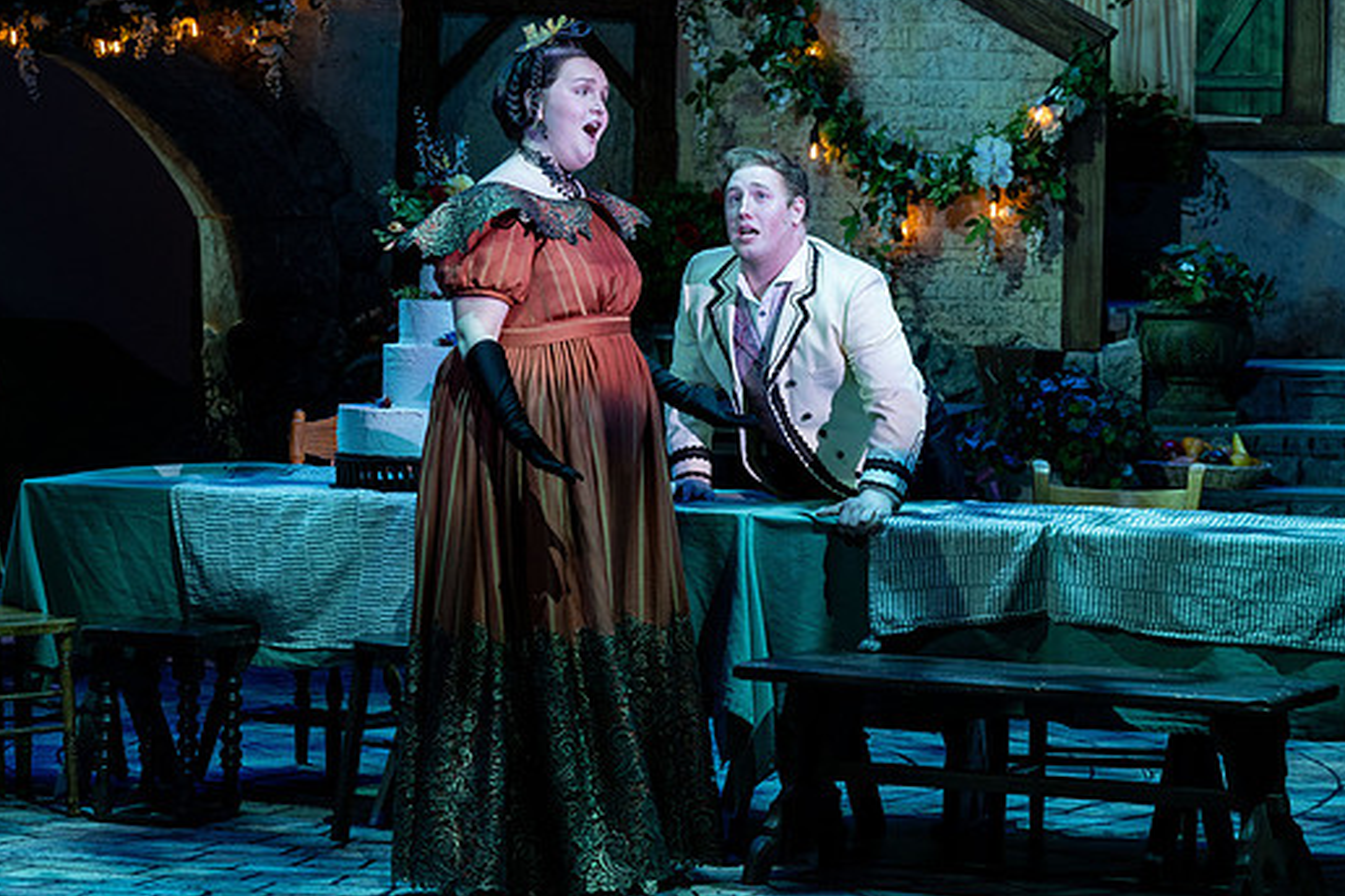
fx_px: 5043
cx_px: 615
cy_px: 488
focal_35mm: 135
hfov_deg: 15.2
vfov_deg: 10.2
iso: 1000
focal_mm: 120
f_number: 5.6
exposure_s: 1/160
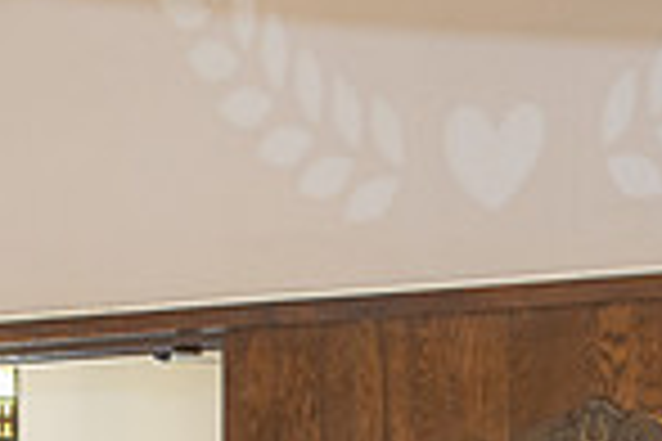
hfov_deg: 8.0
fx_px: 4689
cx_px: -252
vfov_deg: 5.3
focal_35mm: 255
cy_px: 792
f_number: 2.8
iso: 1000
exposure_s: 1/100
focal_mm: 50
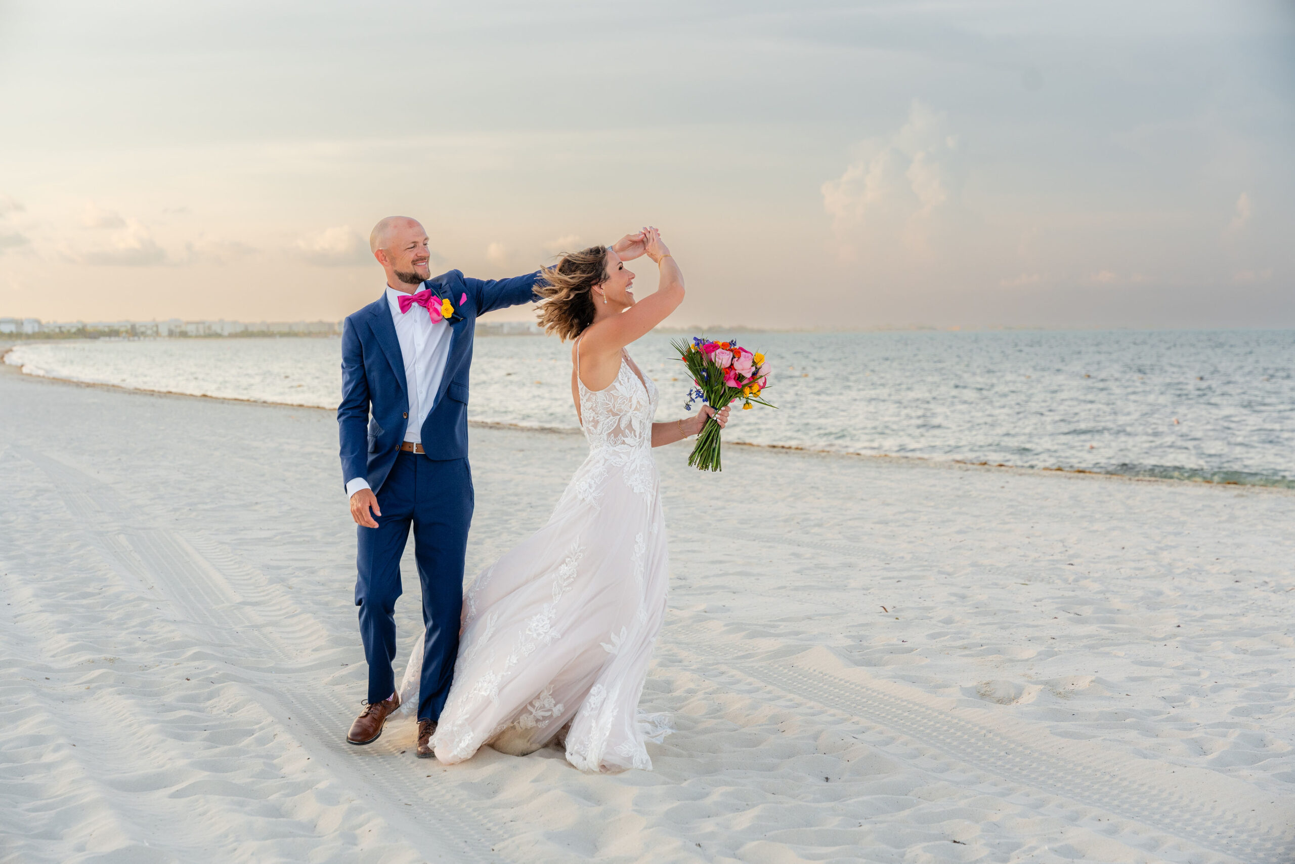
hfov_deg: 31.4
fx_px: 2306
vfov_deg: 21.2
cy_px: 432
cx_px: 648
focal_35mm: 64
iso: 400
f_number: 5
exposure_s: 1/640
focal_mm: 64.1
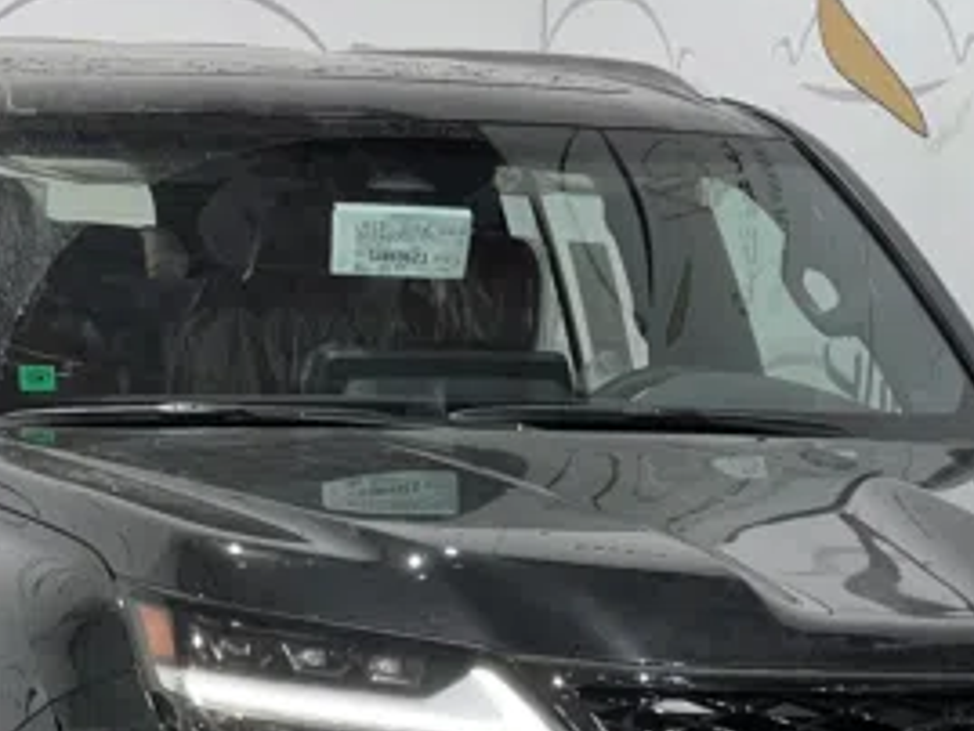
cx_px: 449
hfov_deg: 10.8
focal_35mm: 183
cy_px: 742
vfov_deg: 8.1
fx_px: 5151
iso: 125
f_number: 2.8
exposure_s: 1/60
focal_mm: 9
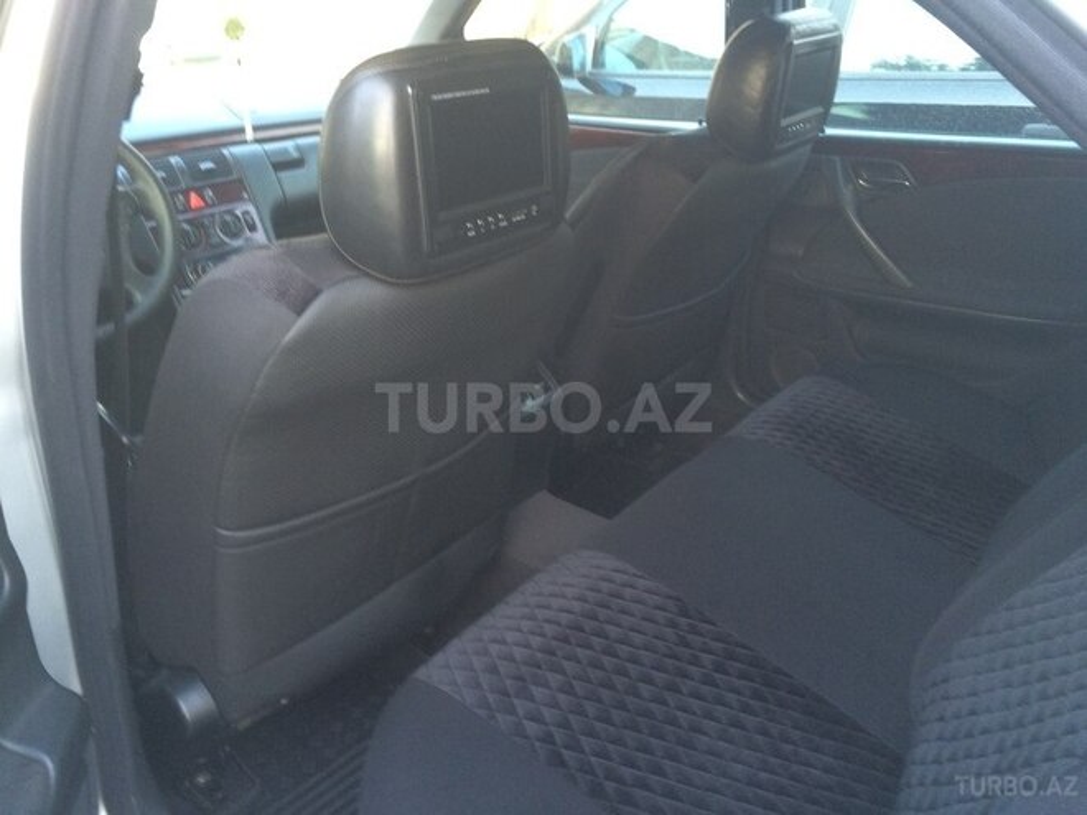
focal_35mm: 29
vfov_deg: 48.2
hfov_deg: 61.7
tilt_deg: -27.5
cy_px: 408
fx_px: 911
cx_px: 544
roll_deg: +0.6
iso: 100
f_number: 2.2
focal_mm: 4.15
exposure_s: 1/33
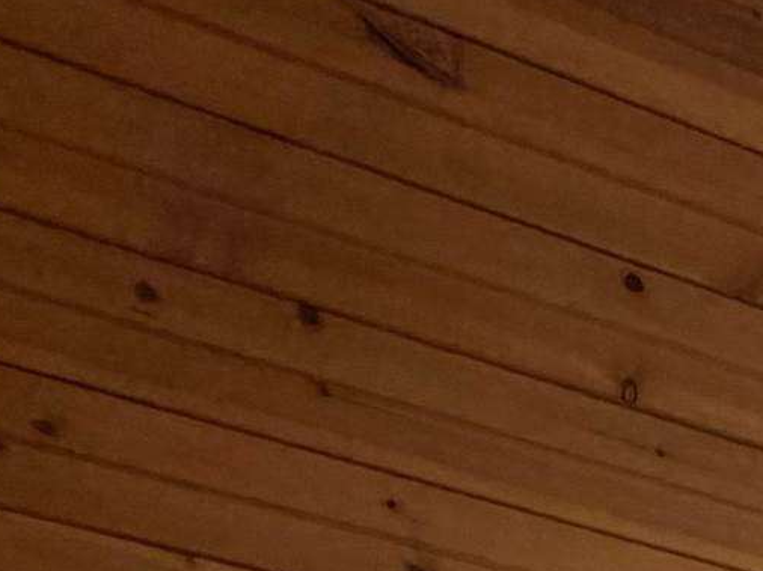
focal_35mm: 85
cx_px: 1378
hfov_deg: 18.2
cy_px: 1479
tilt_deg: +4.7
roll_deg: +1.0
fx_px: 1873
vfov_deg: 12.4
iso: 200
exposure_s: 1/120
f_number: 2.2
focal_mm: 2.22
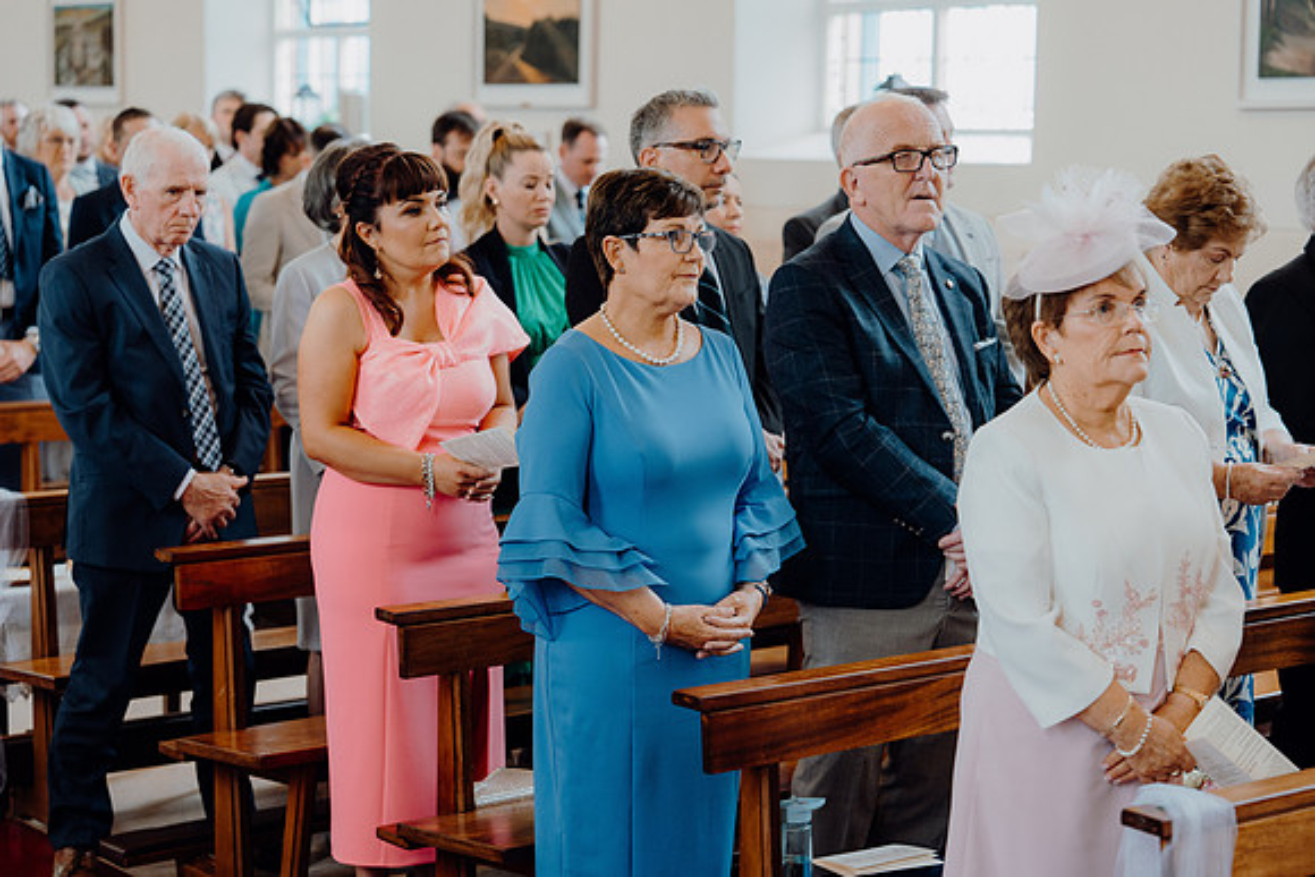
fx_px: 2557
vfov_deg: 19.5
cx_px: 658
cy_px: 438
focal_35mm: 70
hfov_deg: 28.8
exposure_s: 1/200
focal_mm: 70
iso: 800
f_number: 2.8
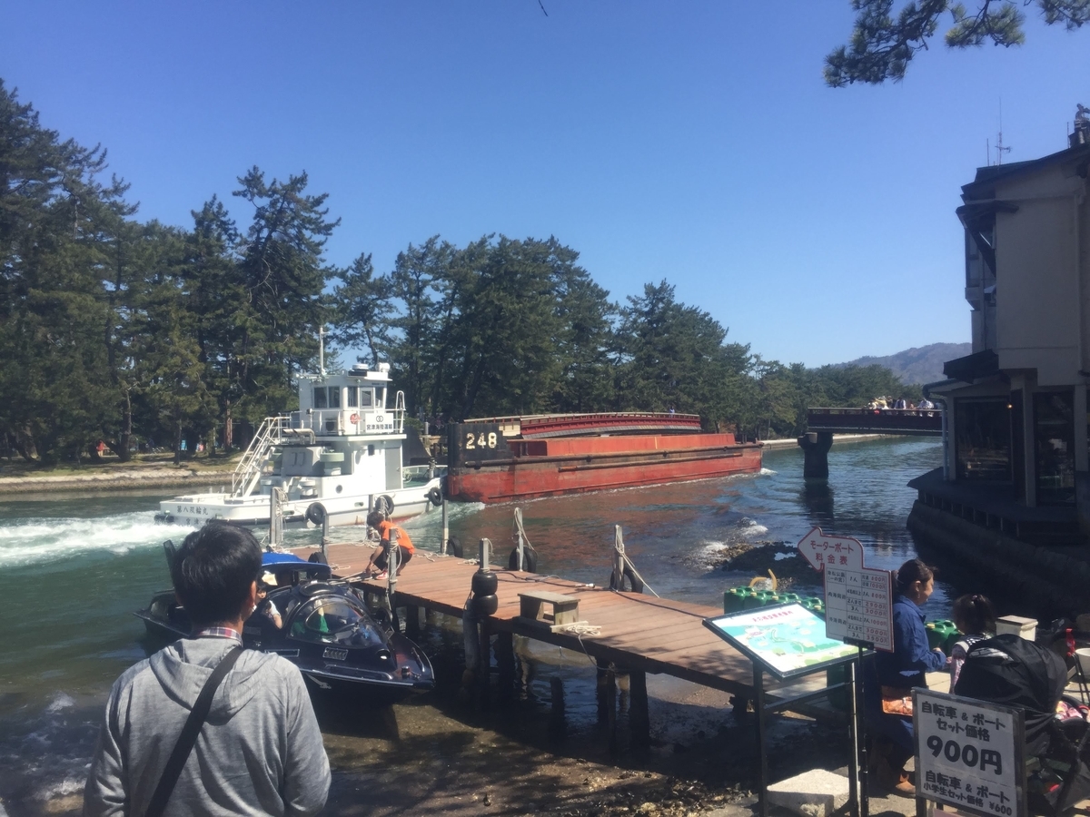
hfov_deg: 61.7
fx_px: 913
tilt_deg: +1.2
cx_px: 545
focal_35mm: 29
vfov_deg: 48.2
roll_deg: -0.4
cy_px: 408
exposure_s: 1/1276
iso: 32
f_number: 2.2
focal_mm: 4.15
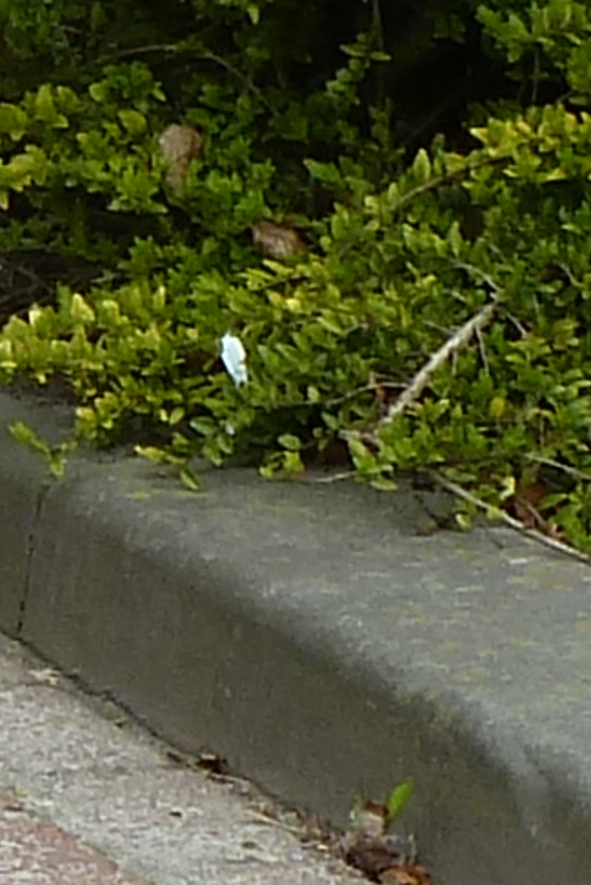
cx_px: -1533
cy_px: -1488
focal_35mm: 666
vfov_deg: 3.1
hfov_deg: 2.0
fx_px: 16387
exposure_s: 1/250
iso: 80
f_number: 4.2
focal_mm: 12.8
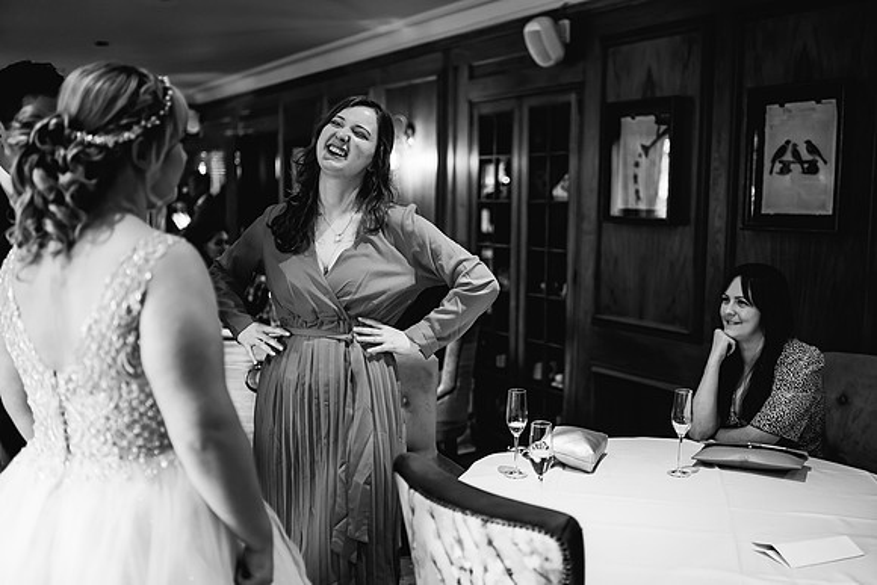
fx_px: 886
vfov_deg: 36.6
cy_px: 292
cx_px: 438
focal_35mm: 36
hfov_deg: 52.7
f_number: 1.4
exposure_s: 1/250
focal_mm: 35
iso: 800
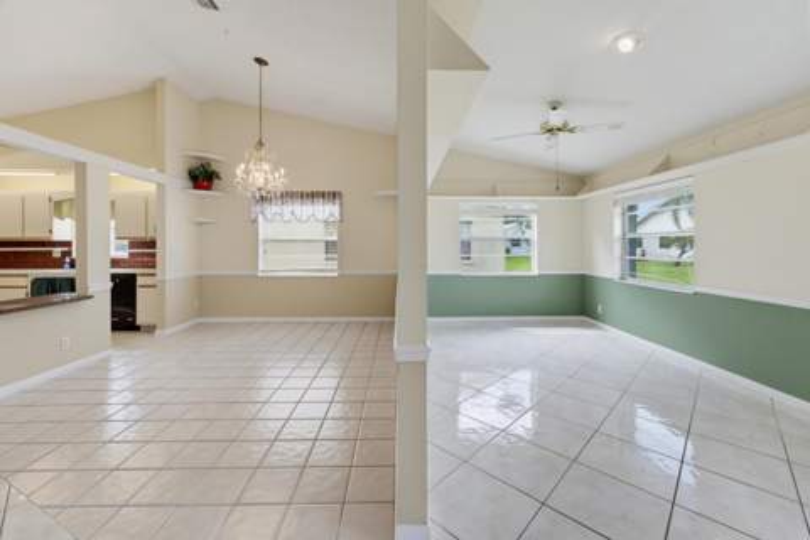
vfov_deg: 78.5
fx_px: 331
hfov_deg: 101.5
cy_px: 270
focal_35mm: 15
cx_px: 405
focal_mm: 14.7
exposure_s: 1/40
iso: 800
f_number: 7.1
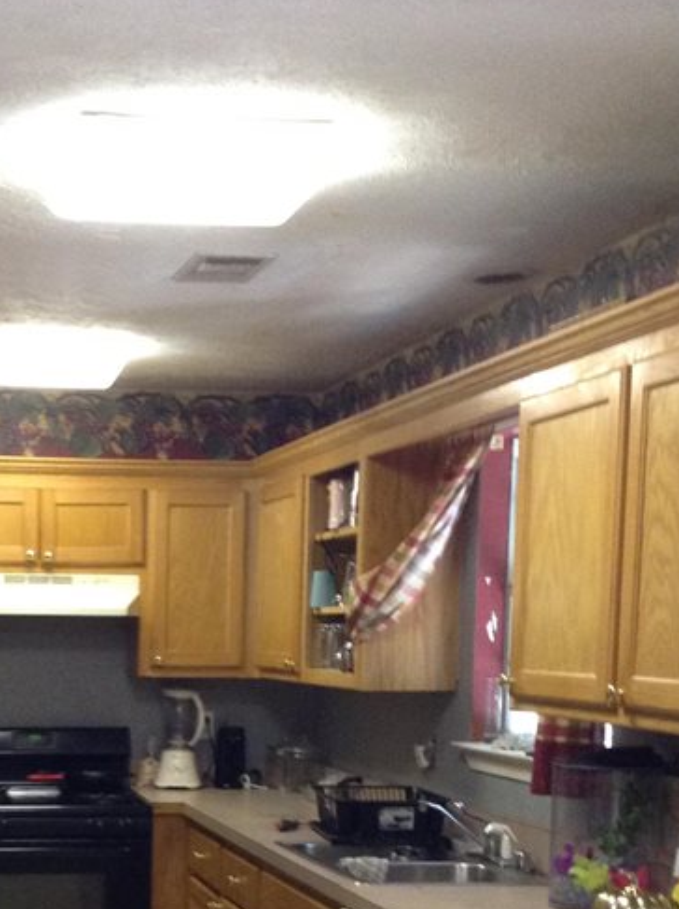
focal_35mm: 65
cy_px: 811
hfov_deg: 22.0
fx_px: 1704
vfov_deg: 28.7
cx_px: 53
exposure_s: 1/24
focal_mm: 3.3
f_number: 2.4
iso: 160
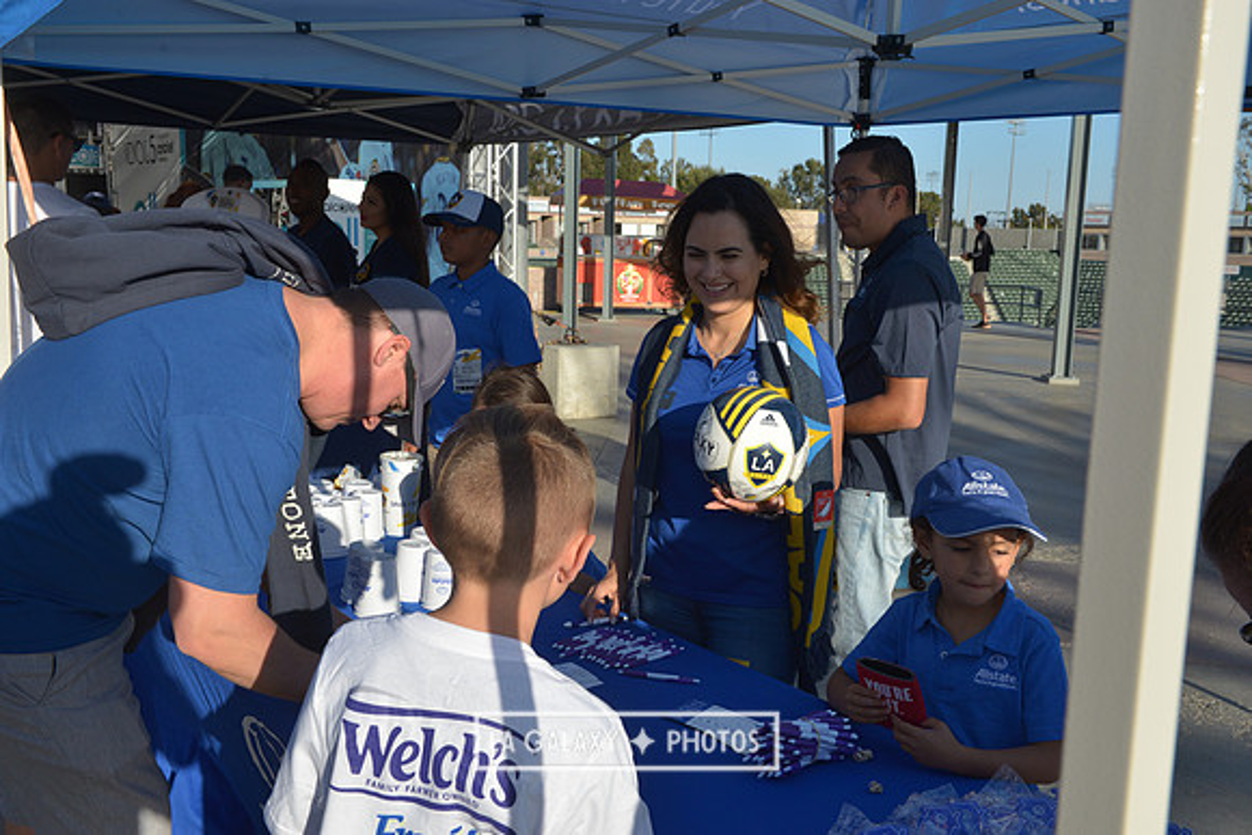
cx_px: 626
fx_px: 1113
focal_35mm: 32
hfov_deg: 58.7
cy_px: 418
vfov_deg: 41.1
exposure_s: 1/500
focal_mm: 32
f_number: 11
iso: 400
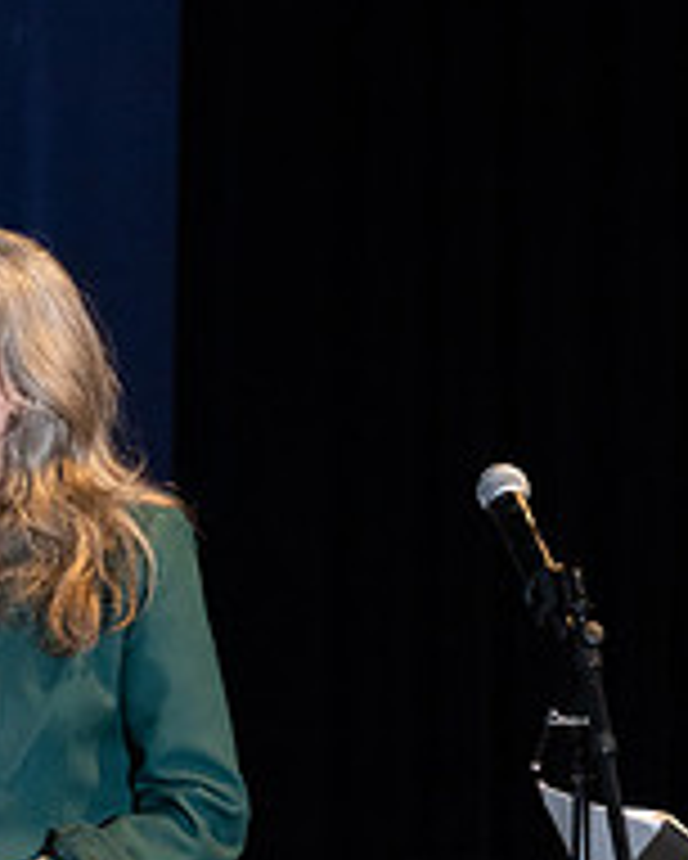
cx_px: -72
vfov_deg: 4.5
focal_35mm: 428
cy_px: 772
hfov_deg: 3.6
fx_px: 10885
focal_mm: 150
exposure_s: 1/200
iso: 2500
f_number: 5
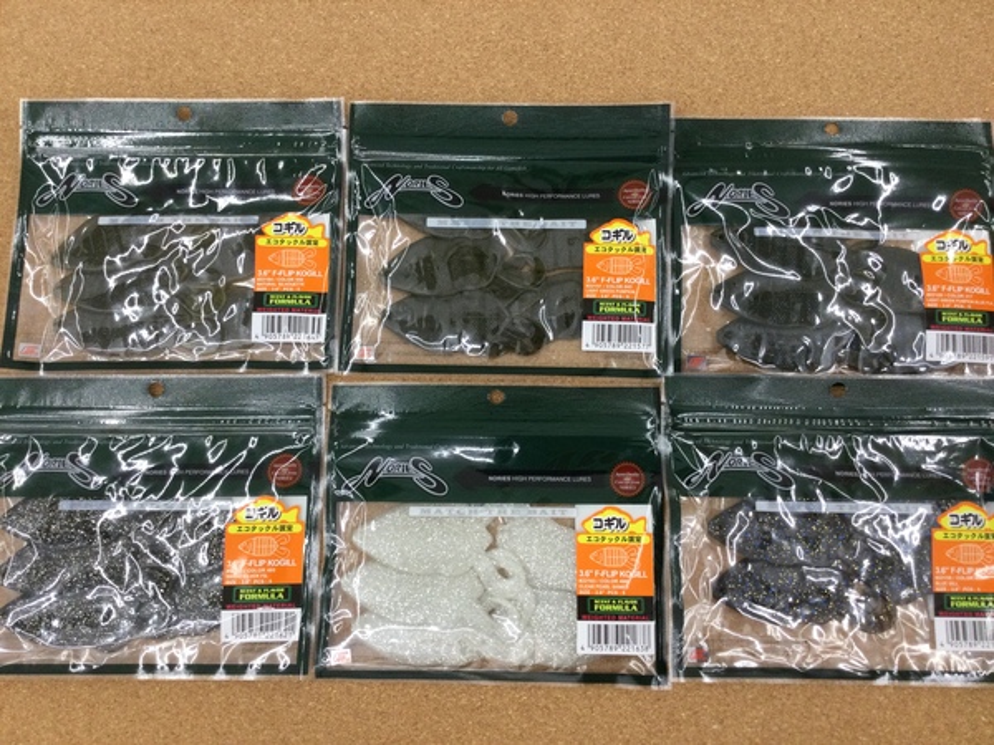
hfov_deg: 58.4
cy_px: 372
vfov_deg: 45.4
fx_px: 890
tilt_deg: -80.7
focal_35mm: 31
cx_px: 497
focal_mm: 3.3
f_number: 2.4
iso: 32
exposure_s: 1/30
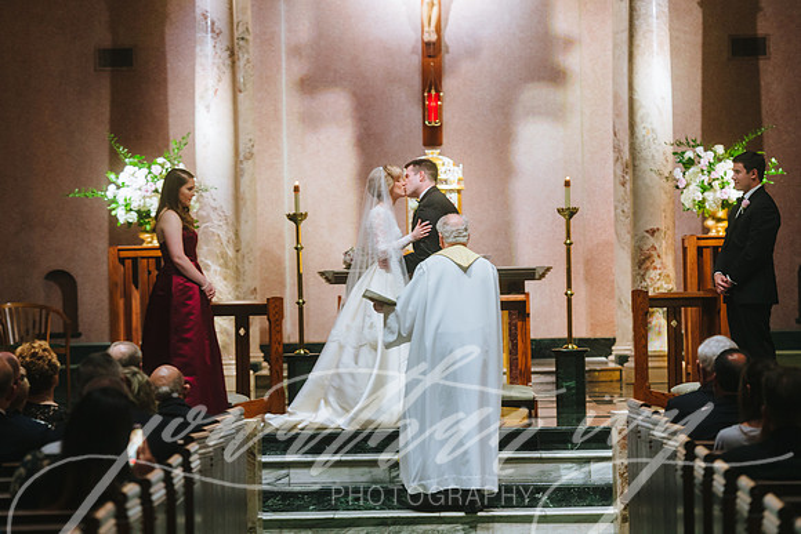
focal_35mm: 148
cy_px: 241
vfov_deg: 9.3
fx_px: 3292
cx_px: 362
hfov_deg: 13.9
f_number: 2.8
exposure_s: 1/160
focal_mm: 135
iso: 1600
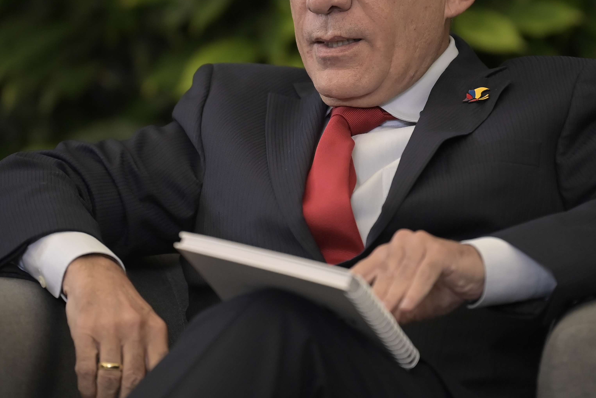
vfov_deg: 3.8
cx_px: 278
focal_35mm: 365
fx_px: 6042
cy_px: 88
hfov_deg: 5.6
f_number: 2.8
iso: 3200
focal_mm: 200
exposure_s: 1/800
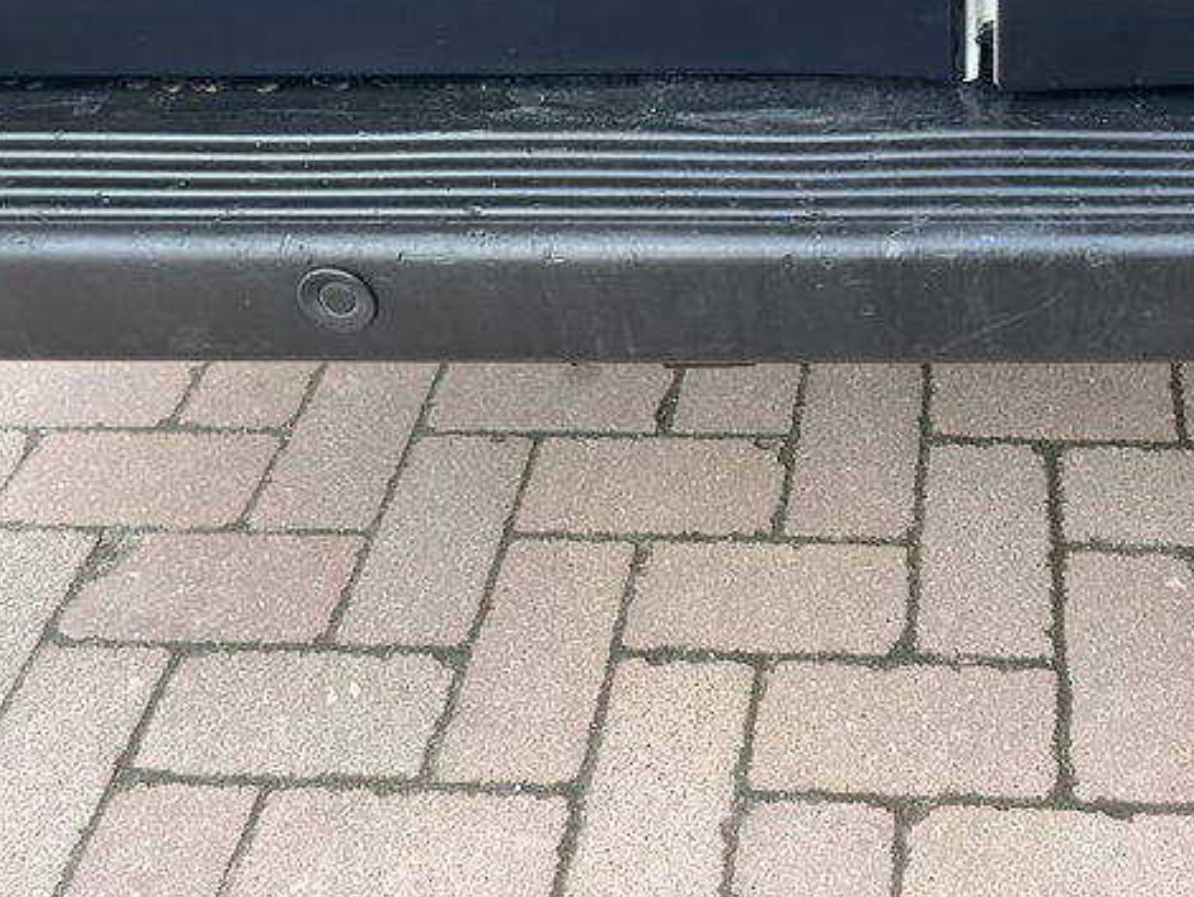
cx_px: 915
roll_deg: -0.5
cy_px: 262
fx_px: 1449
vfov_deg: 33.9
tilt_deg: -40.4
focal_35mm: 42
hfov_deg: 43.2
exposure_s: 1/240
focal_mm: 5.1
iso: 50
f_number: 1.6
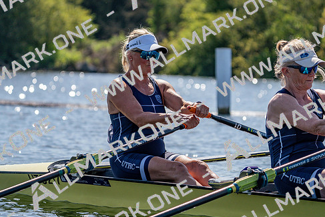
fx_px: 2149
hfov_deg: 8.6
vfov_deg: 5.8
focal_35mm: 238
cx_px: 167
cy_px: 108
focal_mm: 200
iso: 250
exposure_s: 1/2000
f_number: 5.6
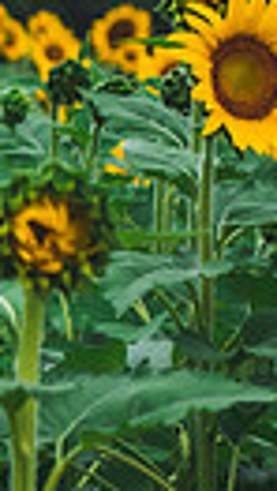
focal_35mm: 325
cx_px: -685
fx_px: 4230
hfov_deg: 3.6
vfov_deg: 6.6
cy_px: 212
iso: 200
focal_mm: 70
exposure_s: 1/250
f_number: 2.8
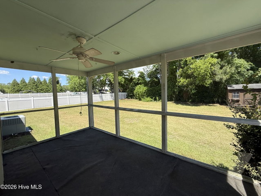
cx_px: 130
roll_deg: +0.2
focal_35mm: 14
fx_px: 106
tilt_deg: -4.0
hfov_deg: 102.0
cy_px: 98
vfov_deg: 85.7
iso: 50
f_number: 2.2
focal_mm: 2.22
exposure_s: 1/679
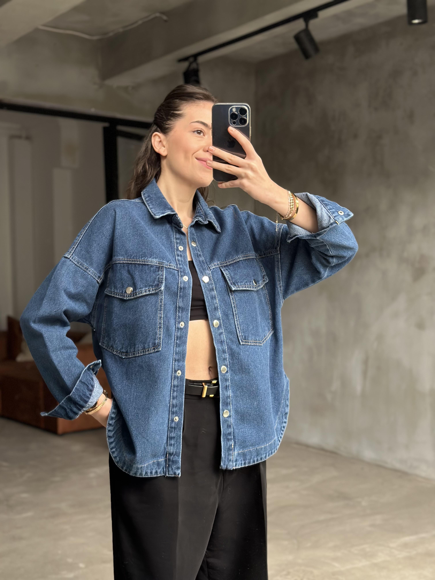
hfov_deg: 30.3
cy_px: 290
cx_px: 218
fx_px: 804
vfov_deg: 39.7
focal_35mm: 48
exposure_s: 1/60
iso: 160
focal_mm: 6.86
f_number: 1.78
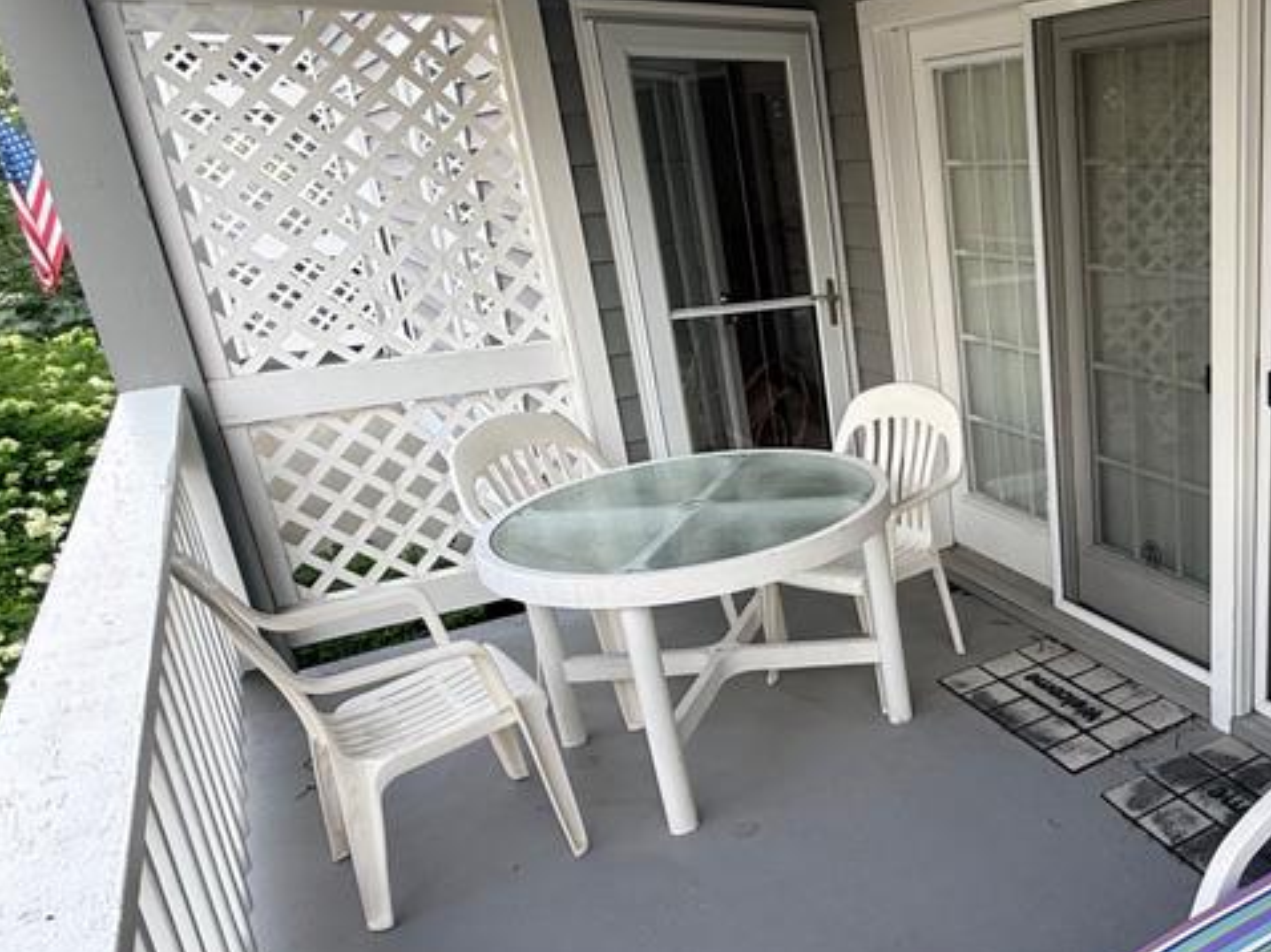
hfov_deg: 52.1
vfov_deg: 46.7
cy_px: 521
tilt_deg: -19.8
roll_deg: +0.5
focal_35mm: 30
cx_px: 1167
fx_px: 1101
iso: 50
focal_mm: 2.22
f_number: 2.2
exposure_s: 1/205
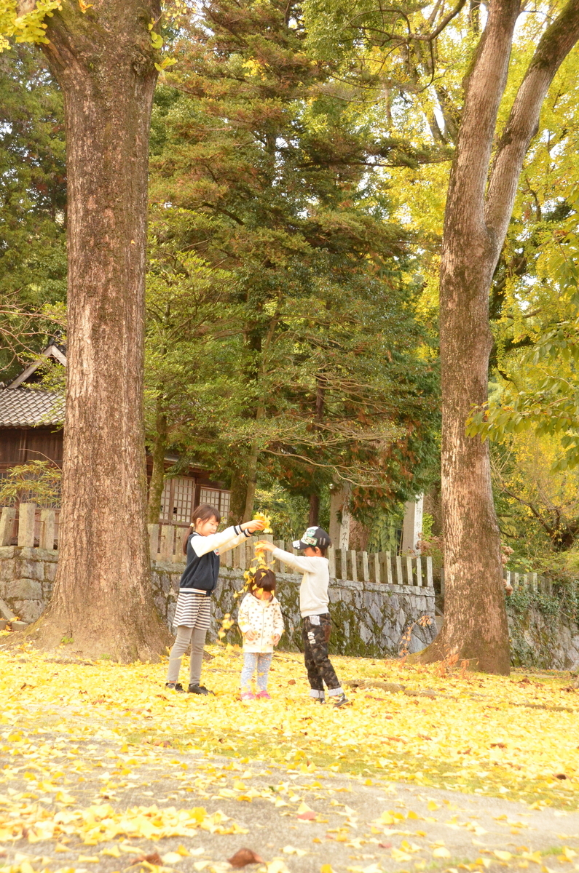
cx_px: 290
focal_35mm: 63
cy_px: 436
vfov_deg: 32.0
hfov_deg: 21.5
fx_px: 1526
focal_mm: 42
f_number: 7.1
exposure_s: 1/160
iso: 3200
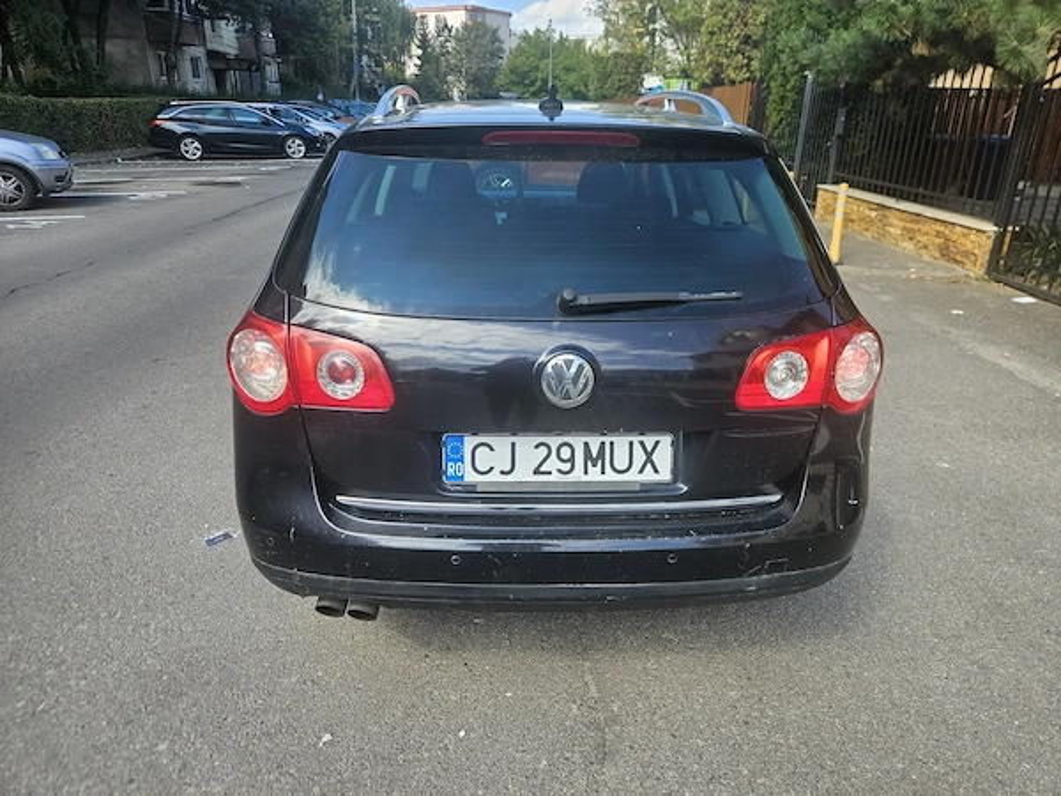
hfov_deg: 73.9
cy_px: 398
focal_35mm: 23
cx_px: 530
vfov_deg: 58.9
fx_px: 705
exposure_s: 1/338
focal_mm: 5.4
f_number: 1.8
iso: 25
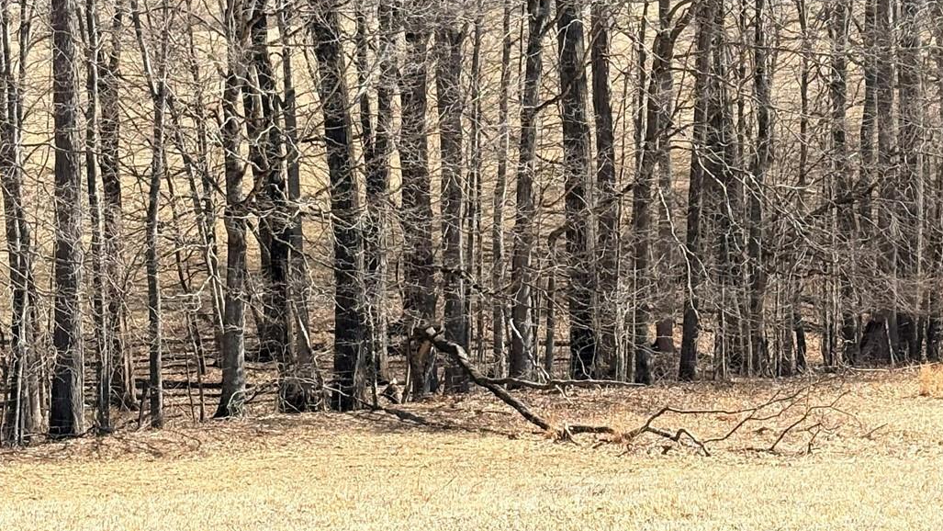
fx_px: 2826
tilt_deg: -1.6
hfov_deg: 18.9
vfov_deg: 10.5
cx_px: 624
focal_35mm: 113
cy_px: -131
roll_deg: +2.6
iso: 50
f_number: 1.6
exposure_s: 1/1957
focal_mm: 5.96
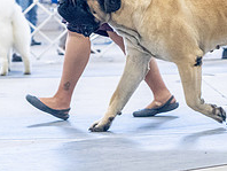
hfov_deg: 10.0
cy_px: -46
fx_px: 1293
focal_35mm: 197
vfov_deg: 7.5
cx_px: 162
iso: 6400
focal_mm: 70
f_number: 3.5
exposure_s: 1/320
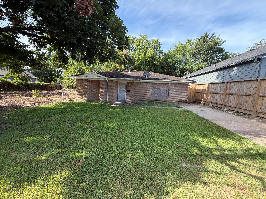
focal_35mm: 14
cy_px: 100
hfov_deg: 102.1
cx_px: 133
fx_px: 108
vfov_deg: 85.7
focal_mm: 2.22
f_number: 2.2
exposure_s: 1/250
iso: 40
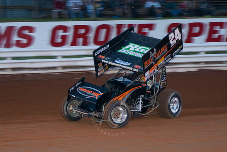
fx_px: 899
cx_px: 114
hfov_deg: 14.4
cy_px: 76
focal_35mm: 142
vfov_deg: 9.7
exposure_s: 1/320
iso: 250
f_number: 3.2
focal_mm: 95
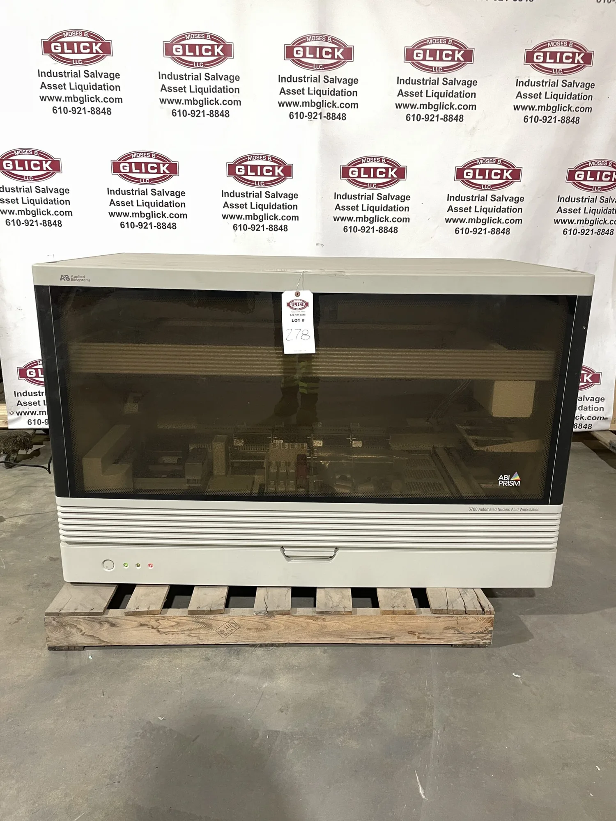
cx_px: 308
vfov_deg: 67.3
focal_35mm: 26
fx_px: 617
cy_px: 410
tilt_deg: -15.7
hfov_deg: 53.1
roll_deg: -0.3
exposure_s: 1/60
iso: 160
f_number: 1.6
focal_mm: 4.2
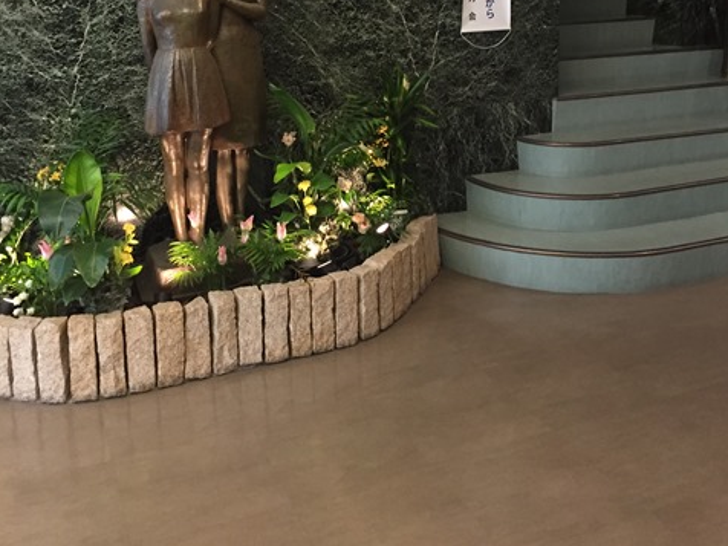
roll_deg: -2.0
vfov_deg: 35.2
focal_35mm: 39
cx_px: 364
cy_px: 81
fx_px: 820
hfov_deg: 47.9
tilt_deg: -3.4
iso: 250
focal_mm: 4.15
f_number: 2.2
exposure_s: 1/24
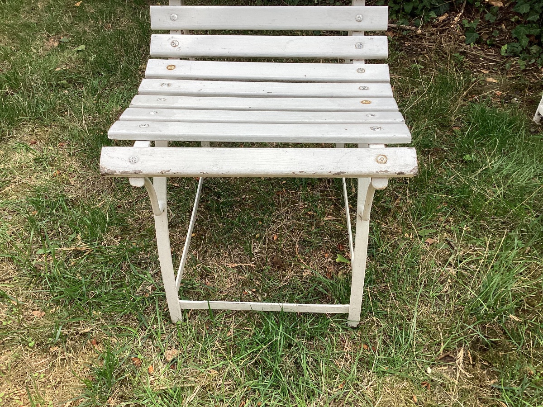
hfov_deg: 58.4
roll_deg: -4.2
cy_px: 204
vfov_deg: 45.4
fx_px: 486
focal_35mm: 31
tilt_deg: -38.9
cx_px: 272
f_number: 2.4
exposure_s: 1/455
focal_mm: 3.3
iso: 25
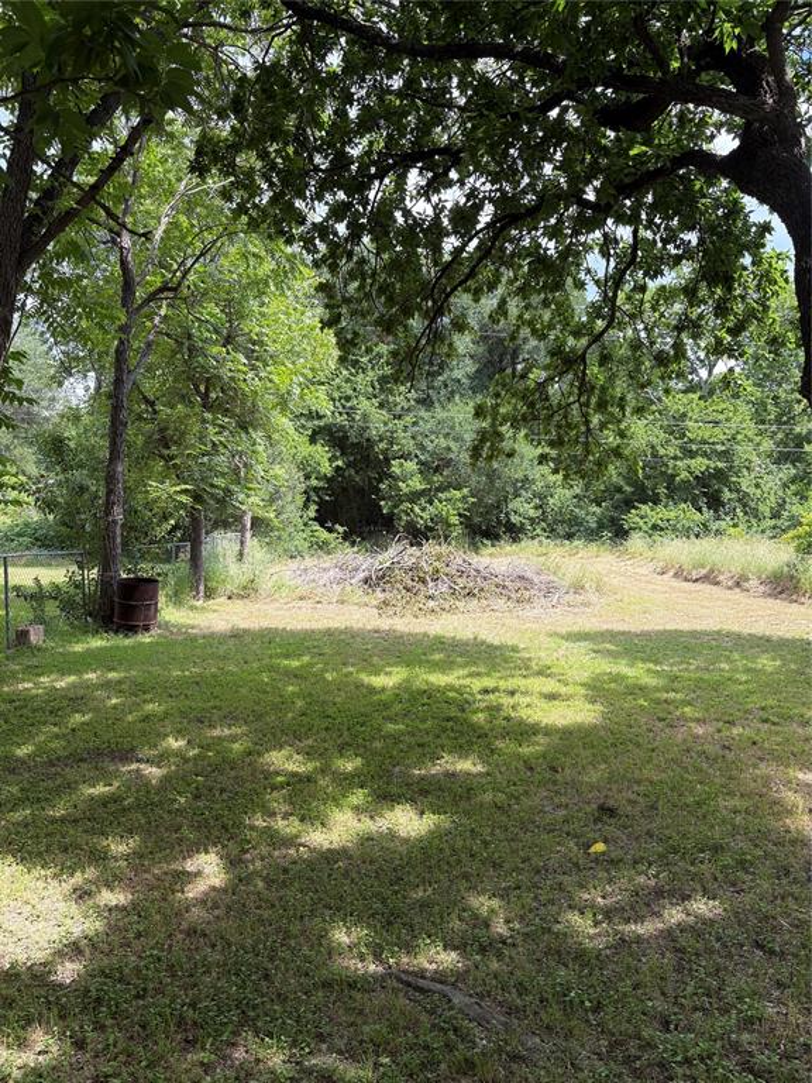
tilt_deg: -3.0
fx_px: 813
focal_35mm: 26
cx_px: 406
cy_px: 542
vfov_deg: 67.3
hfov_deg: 53.1
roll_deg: +0.4
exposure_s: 1/641
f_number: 1.6
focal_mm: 5.96
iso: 50
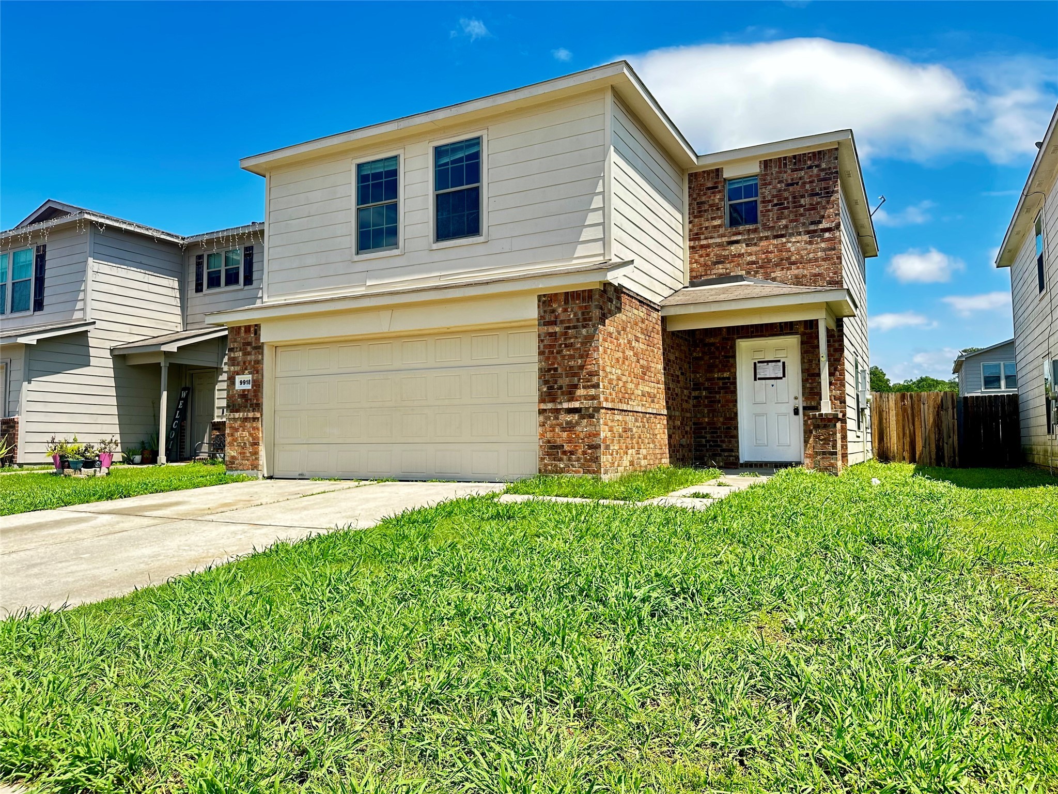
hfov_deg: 71.6
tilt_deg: +4.4
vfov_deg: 56.8
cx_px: 529
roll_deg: +0.2
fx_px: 734
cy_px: 397
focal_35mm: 24
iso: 80
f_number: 1.78
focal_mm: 6.86
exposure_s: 1/1212
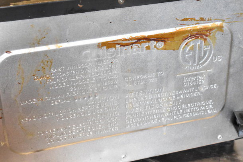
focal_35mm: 69
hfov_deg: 29.2
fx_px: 466
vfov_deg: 19.7
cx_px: 122
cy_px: 81
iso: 6400
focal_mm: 46
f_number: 6.3
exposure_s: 1/160
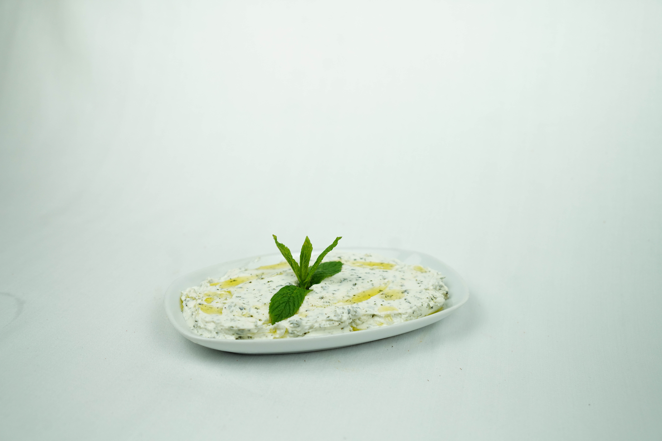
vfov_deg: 37.9
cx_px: 331
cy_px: 220
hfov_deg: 54.4
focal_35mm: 35
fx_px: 644
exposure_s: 1/640
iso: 1250
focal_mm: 35
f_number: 4
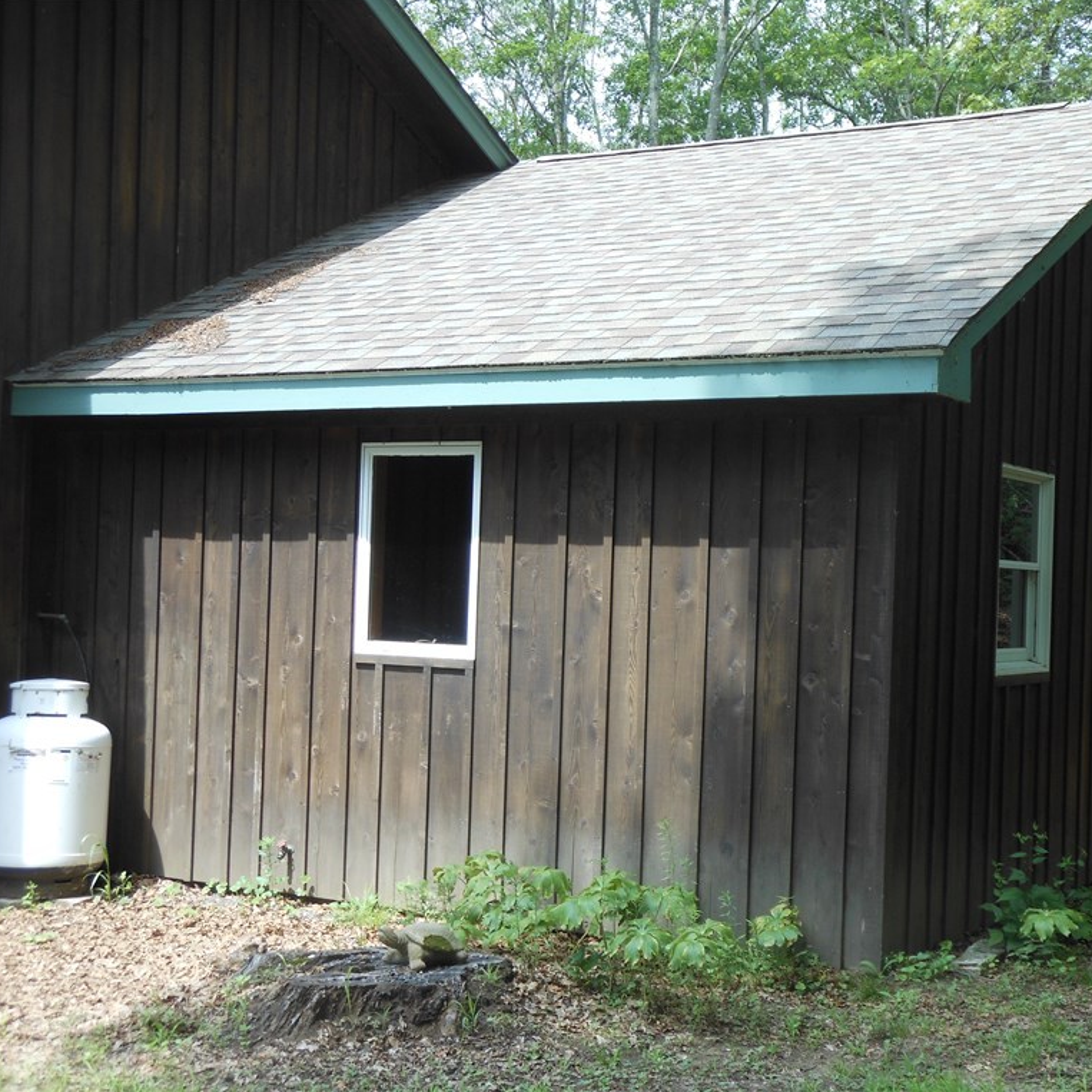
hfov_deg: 33.1
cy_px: 544
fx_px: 1820
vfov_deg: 33.4
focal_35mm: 51
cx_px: 717
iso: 80
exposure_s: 1/200
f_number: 3.8
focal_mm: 7.7
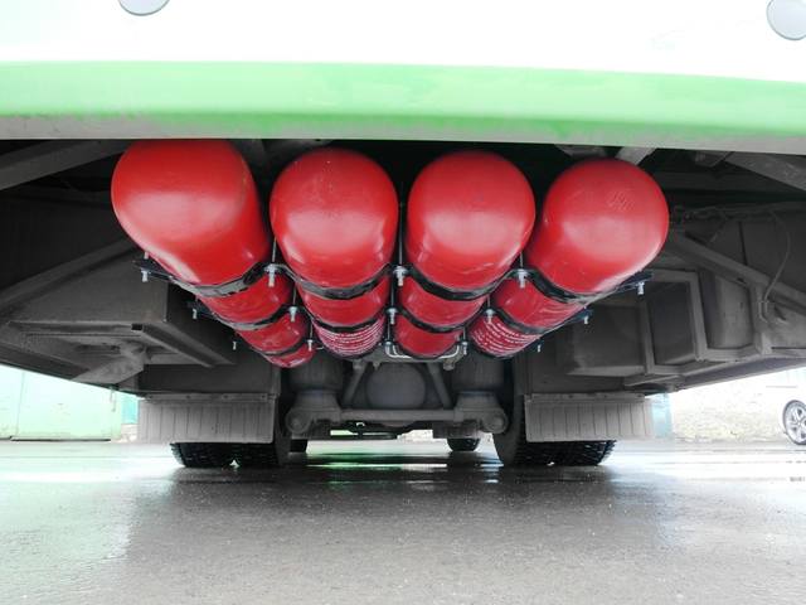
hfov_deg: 71.6
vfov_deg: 56.8
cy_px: 302
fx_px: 559
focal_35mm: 24
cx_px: 403
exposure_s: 1/45
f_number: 2.5
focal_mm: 5.2
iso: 100
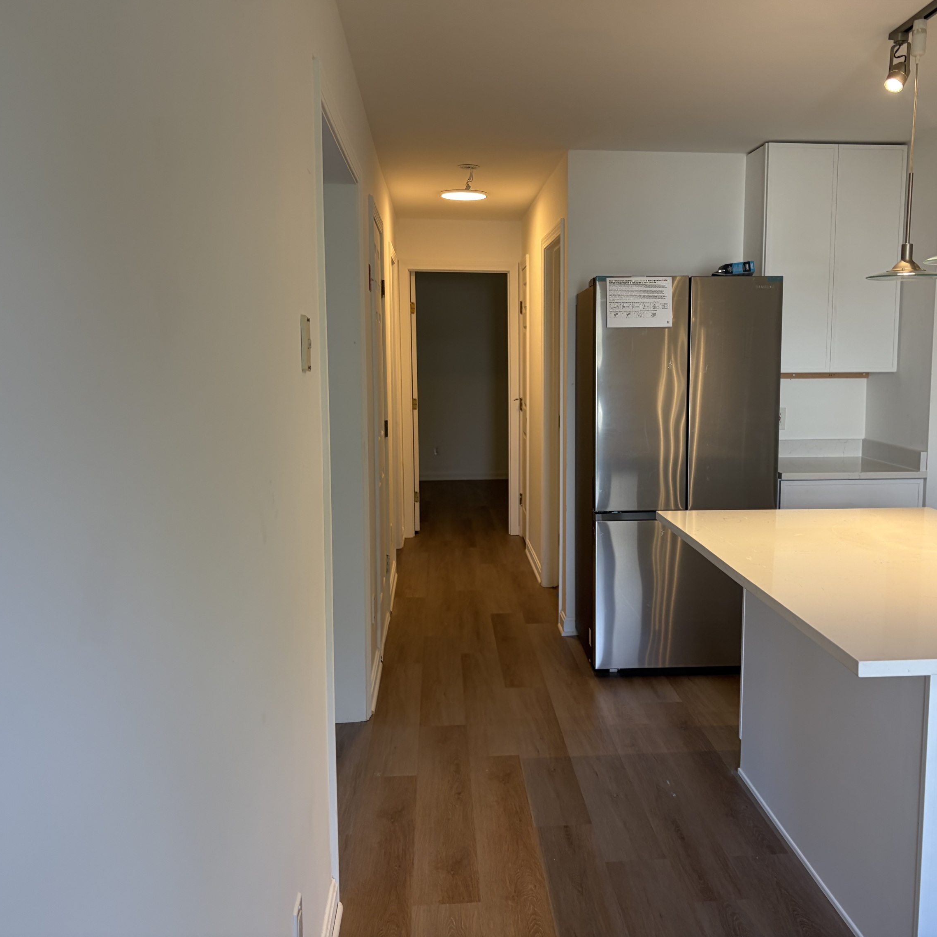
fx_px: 949
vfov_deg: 52.5
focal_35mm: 31
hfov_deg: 52.4
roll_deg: +1.4
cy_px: 464
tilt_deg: -8.8
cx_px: 528
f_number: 1.6
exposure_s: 1/120
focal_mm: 5.96
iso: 64
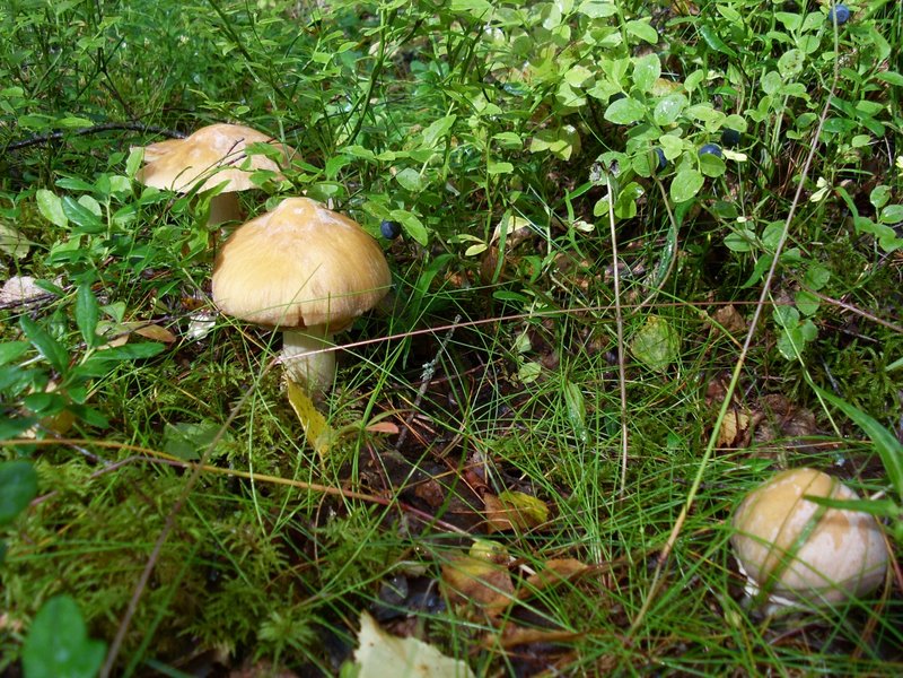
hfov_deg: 49.0
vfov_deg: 37.7
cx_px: 452
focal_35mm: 38
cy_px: 339
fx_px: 991
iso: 100
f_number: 3
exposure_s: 1/90
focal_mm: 6.3
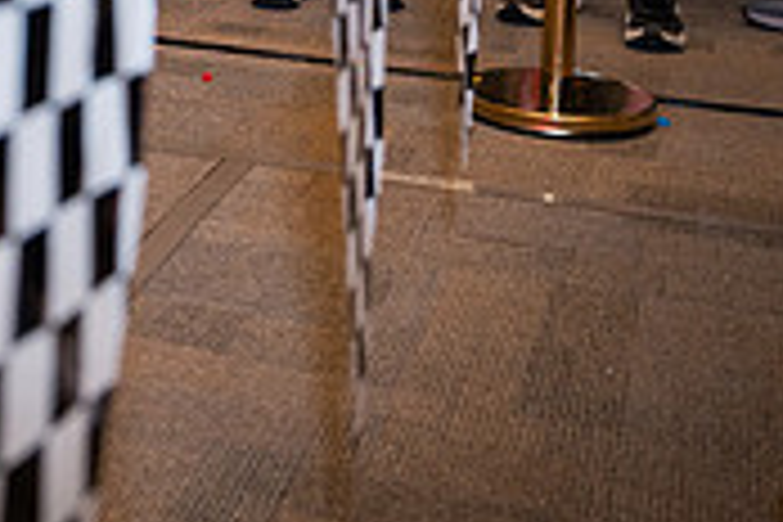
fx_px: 1740
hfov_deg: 22.9
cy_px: -263
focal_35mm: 80
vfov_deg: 15.7
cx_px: -202
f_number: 3.2
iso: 800
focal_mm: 24
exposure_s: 1/250
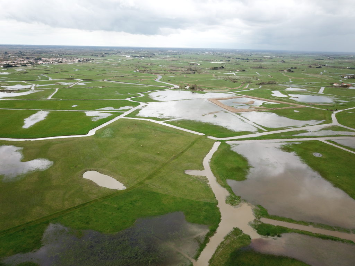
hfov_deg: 67.3
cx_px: 178
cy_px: 133
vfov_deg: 53.1
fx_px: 267
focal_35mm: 26
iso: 100
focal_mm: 4.73
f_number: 2.2
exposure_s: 1/202
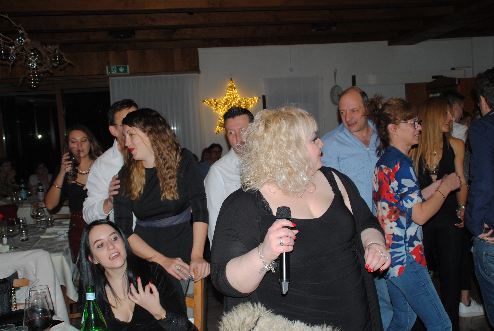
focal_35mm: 38
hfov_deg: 51.2
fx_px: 515
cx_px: 247
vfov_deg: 35.6
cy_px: 166
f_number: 3.8
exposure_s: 1/60
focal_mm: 25
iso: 200
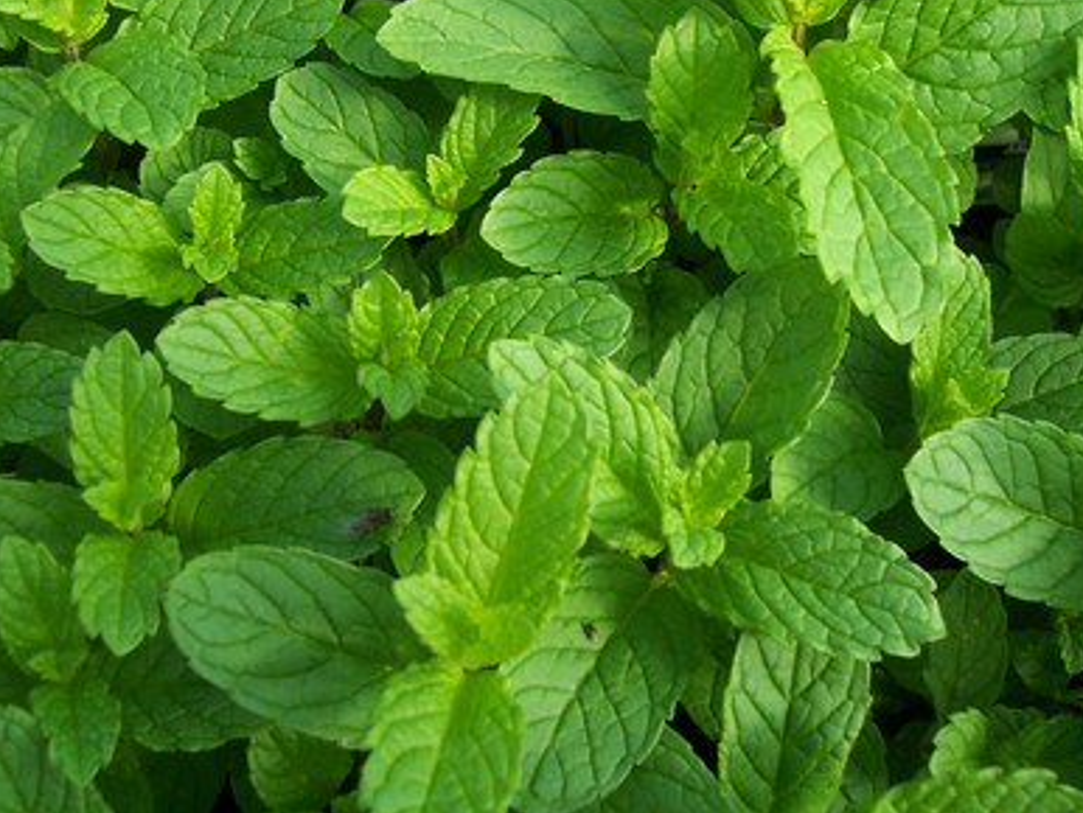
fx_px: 1377
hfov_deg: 42.9
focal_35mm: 44
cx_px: 511
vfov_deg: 32.8
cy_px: 310
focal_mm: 5.6
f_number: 2.7
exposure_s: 1/250
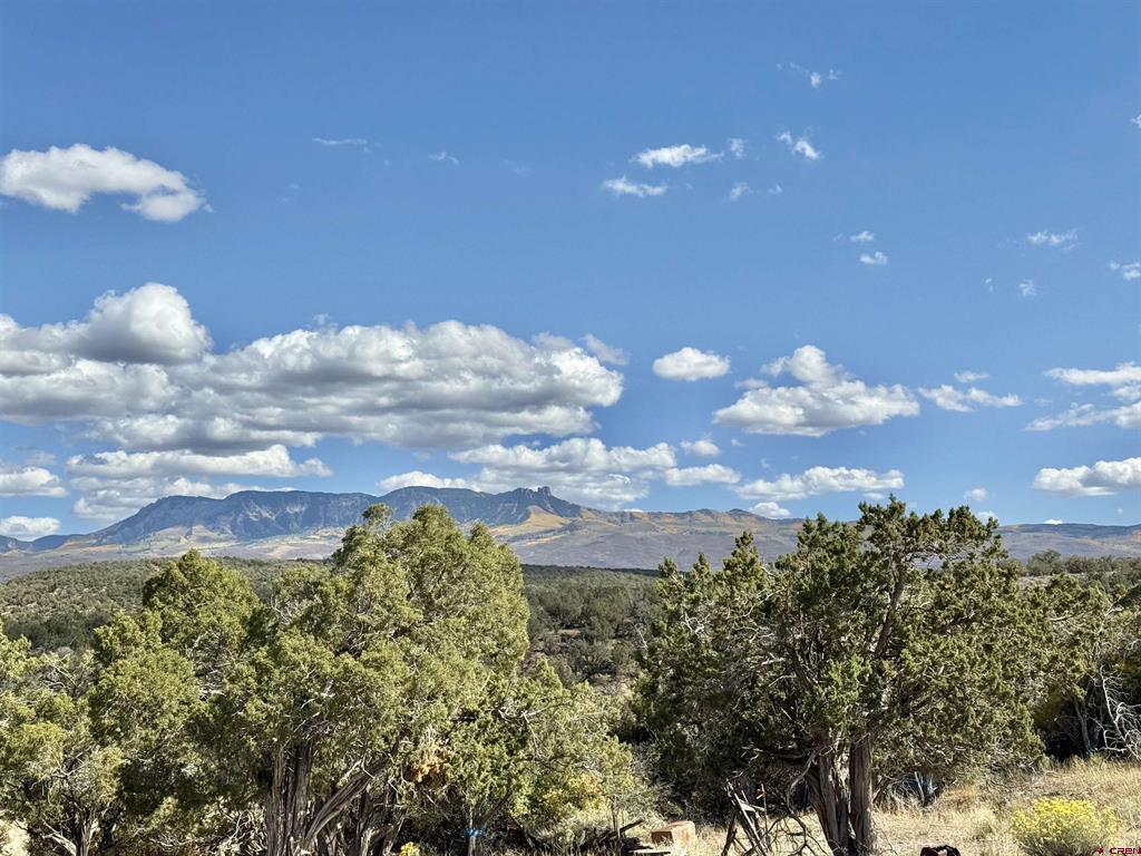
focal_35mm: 48
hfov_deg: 39.7
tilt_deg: +8.4
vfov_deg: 30.3
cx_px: 570
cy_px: 428
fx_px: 1582
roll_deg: +1.7
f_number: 1.78
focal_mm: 6.76
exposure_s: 1/9901
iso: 100
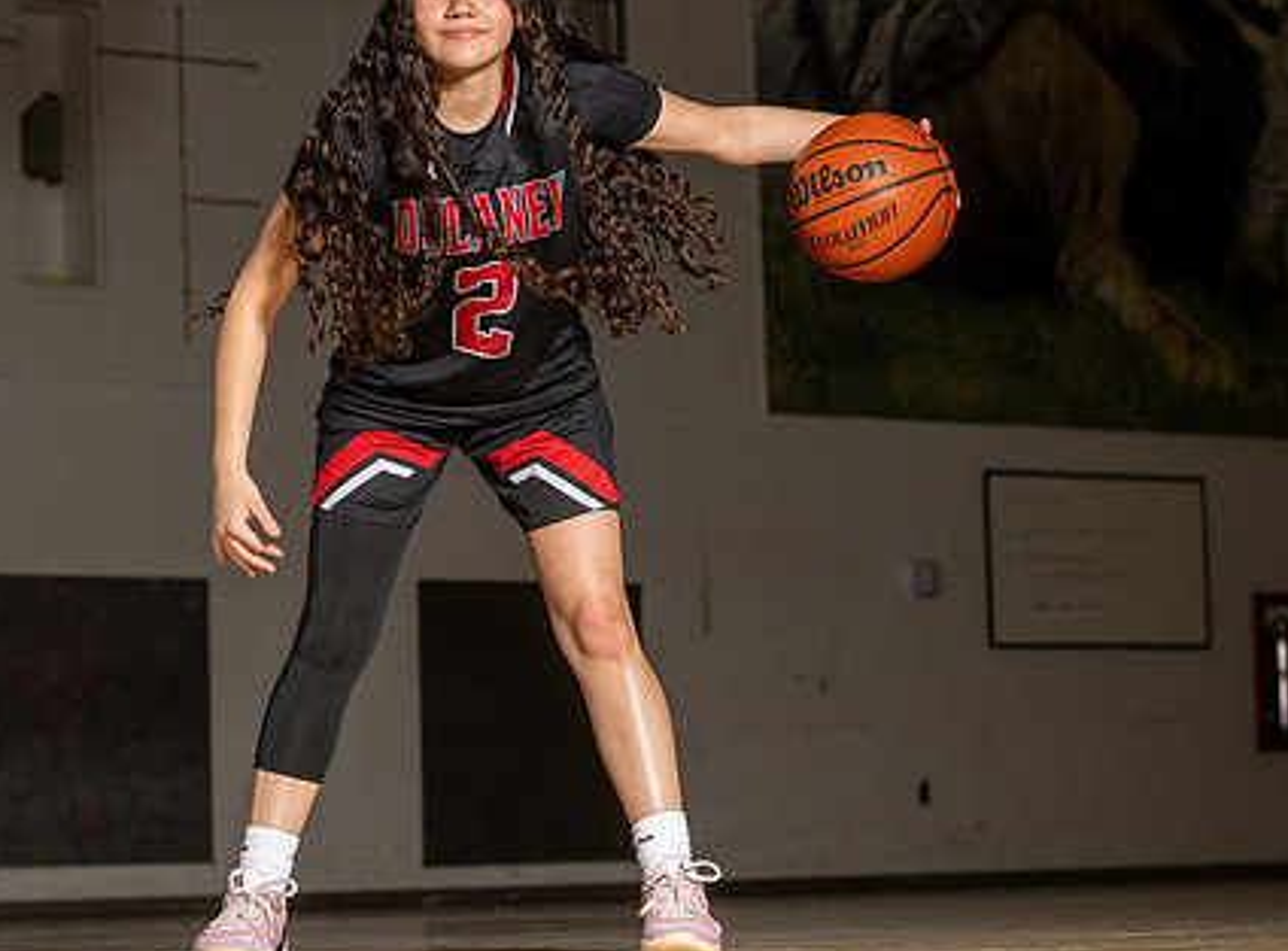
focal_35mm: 128
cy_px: 453
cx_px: 520
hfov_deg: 15.5
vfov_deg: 11.5
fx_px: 4736
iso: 80
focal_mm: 74
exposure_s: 1/200
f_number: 4.5
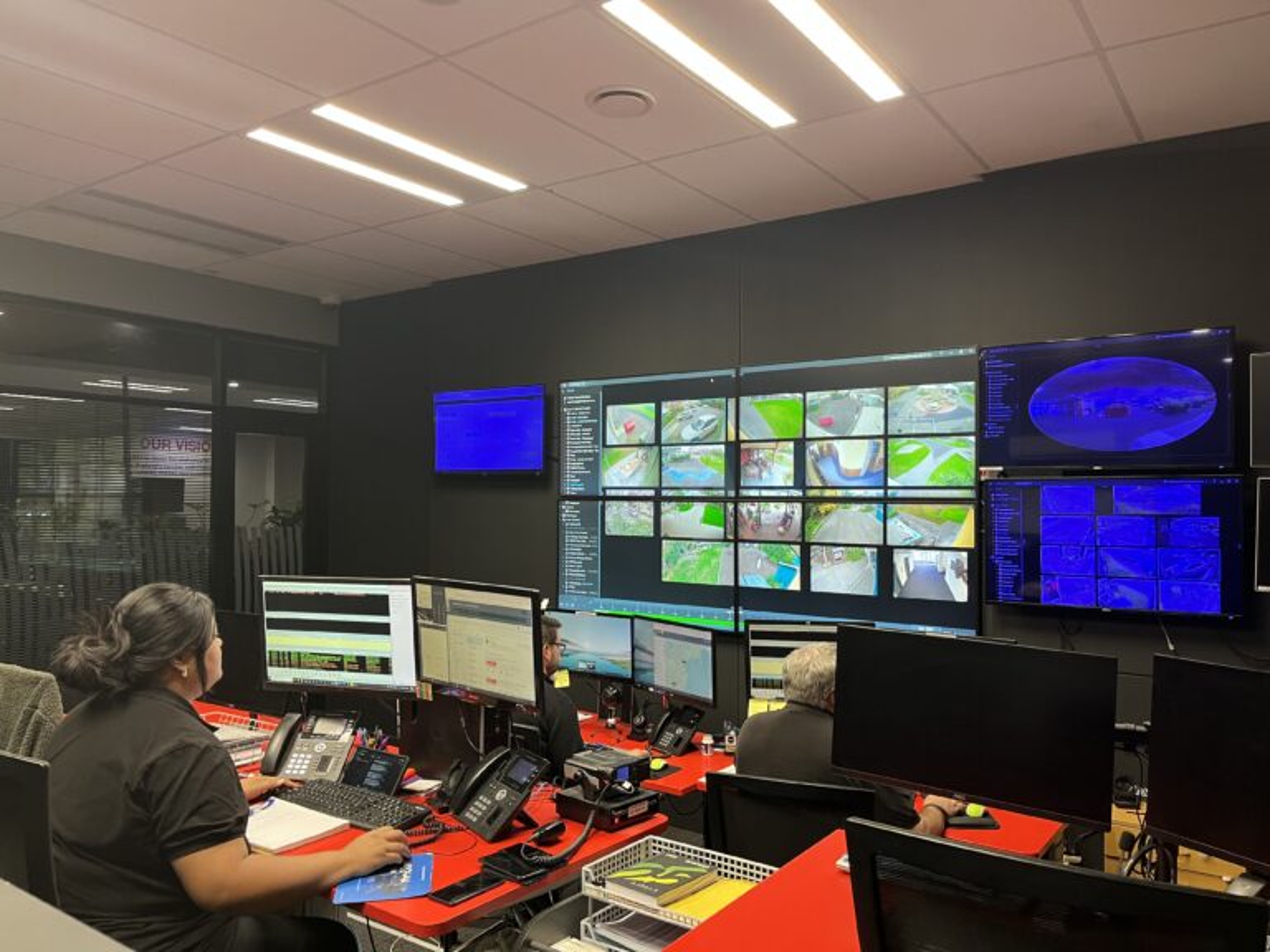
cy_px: 476
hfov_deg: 67.3
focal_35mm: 26
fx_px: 954
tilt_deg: +0.4
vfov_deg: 53.1
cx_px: 635
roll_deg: -0.8
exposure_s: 1/50
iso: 200
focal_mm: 5.1
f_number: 1.6
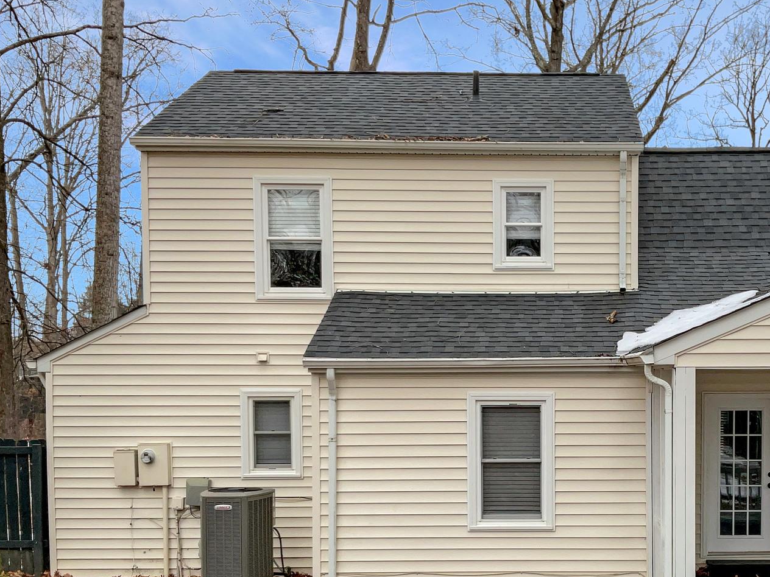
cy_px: 427
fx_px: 1045
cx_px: 570
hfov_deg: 39.4
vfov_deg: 30.4
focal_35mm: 47
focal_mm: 3
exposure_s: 1/159
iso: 16
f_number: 1.8
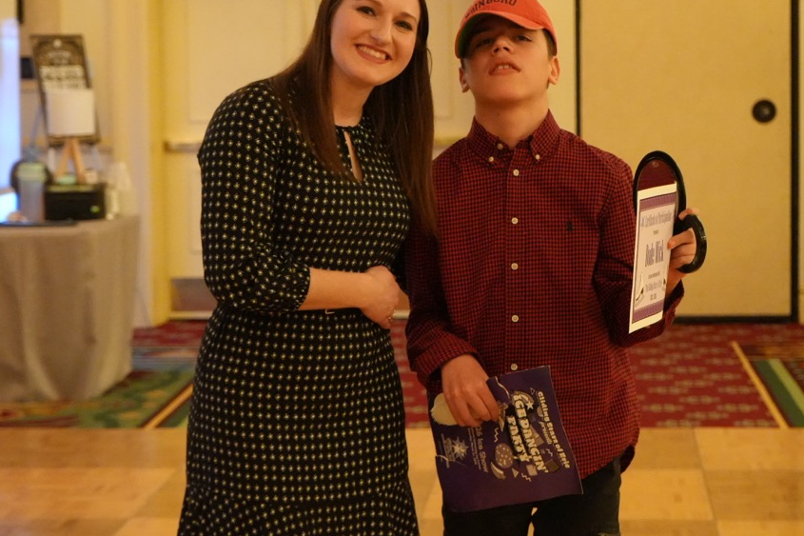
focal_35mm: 106
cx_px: 420
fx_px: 2367
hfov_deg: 19.3
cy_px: 277
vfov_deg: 12.9
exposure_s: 1/80
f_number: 5.6
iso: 12800
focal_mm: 70
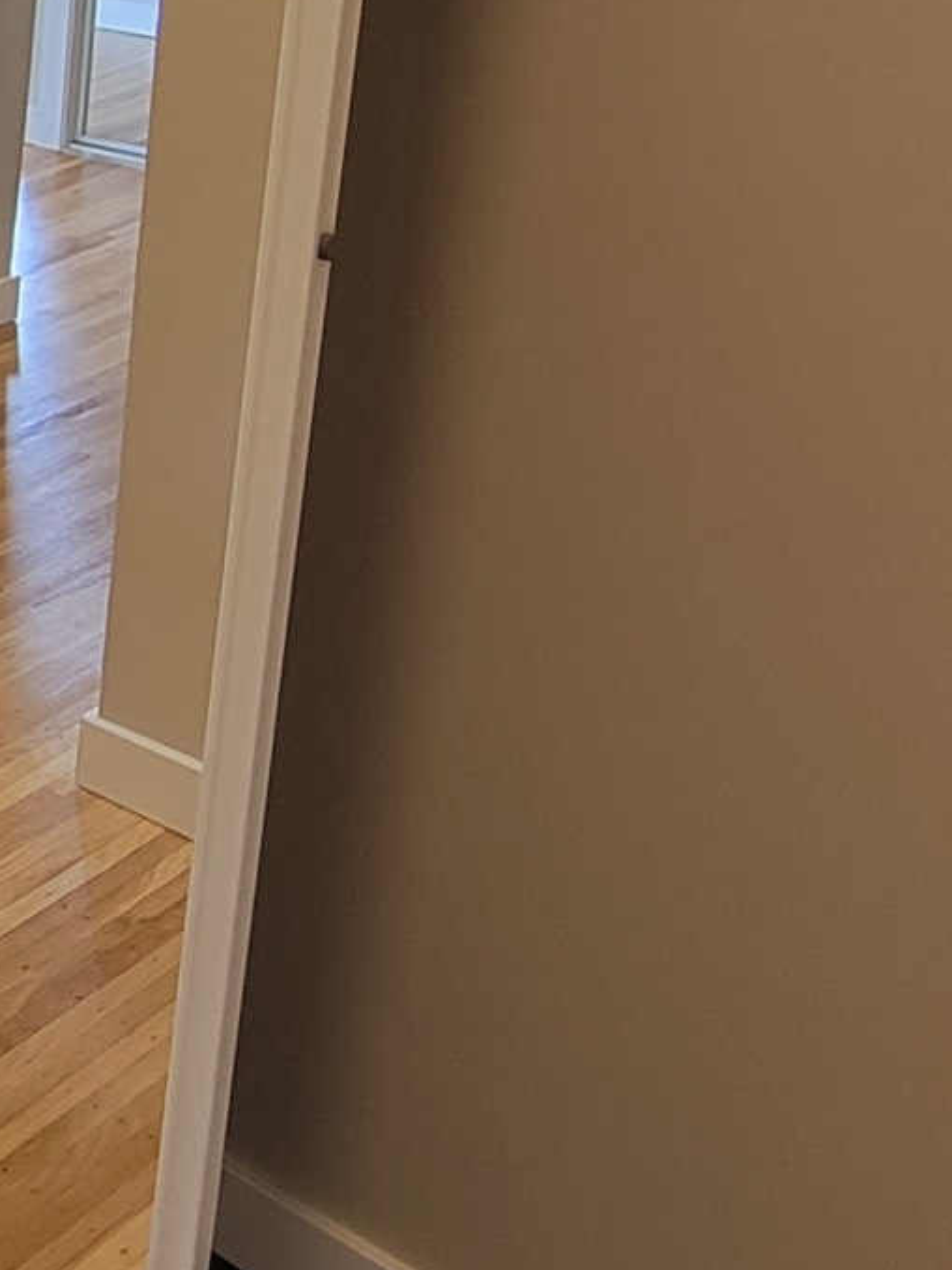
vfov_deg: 36.9
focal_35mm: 49
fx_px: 1797
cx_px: -838
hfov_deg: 19.9
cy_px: 168
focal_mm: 2.2
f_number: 2.2
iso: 160
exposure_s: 1/60
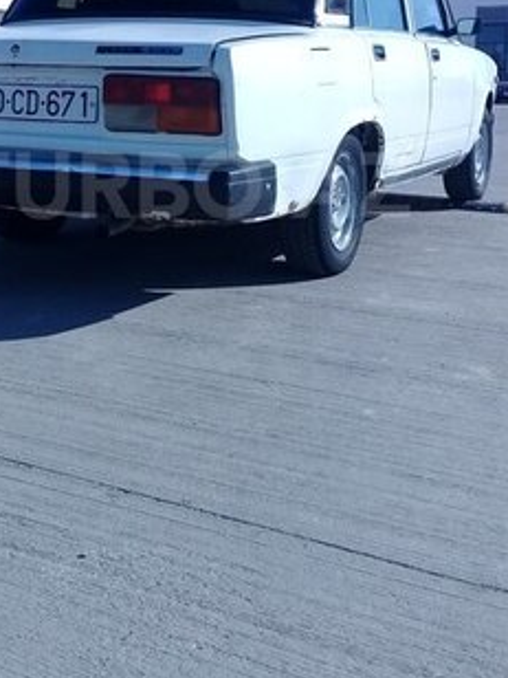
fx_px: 978
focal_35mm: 50
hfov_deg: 29.0
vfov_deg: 37.4
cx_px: 185
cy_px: 185
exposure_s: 1/1613
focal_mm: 3.3
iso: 64
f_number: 2.2
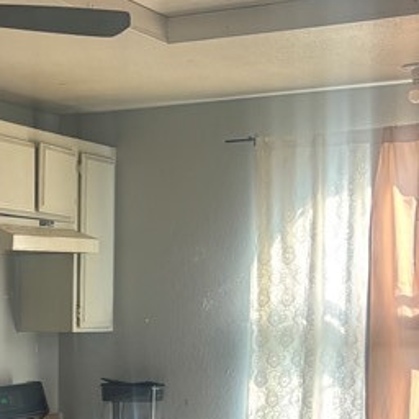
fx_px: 1260
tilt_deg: -8.5
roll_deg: +0.1
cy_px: 509
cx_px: -13
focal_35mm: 92
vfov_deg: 17.9
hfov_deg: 18.3
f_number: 1.6
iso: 100
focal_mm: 5.96
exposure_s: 1/121
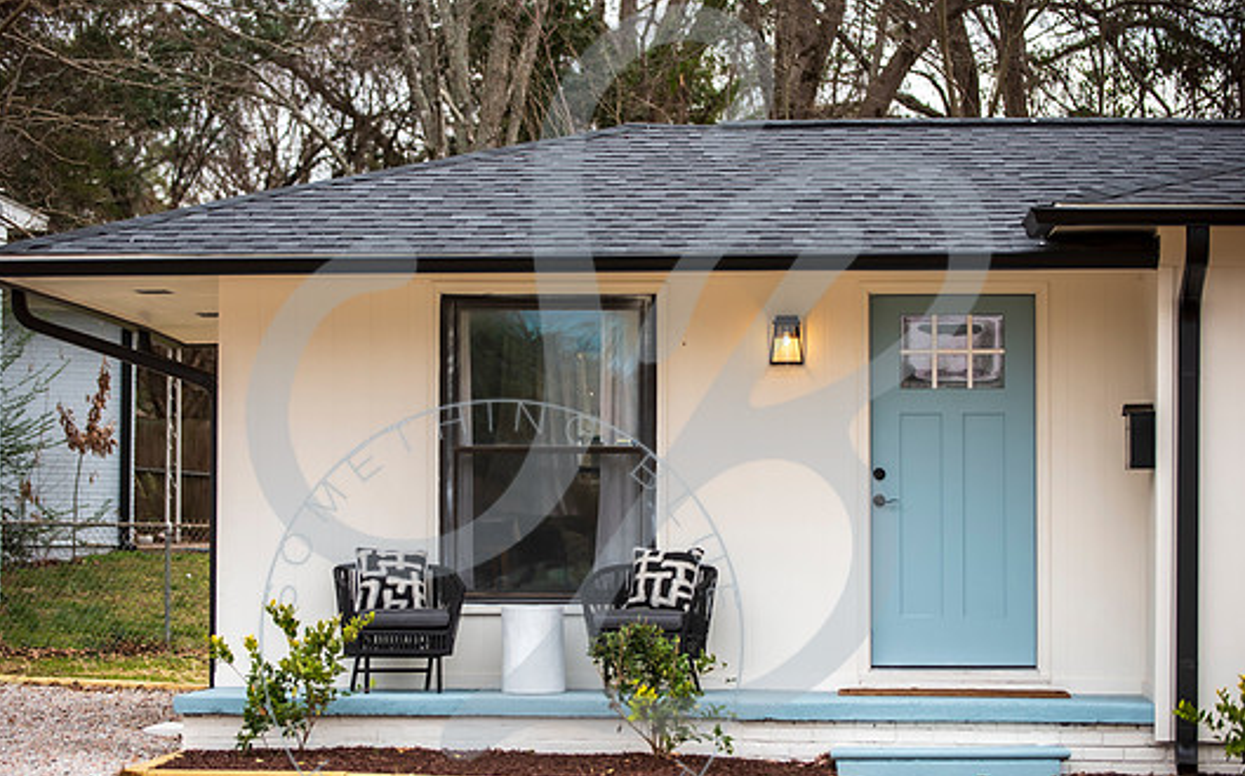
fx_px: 4069
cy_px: 443
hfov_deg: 17.4
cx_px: 611
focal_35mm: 120
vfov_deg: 10.9
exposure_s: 1/640
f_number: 2.8
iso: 200
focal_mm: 105
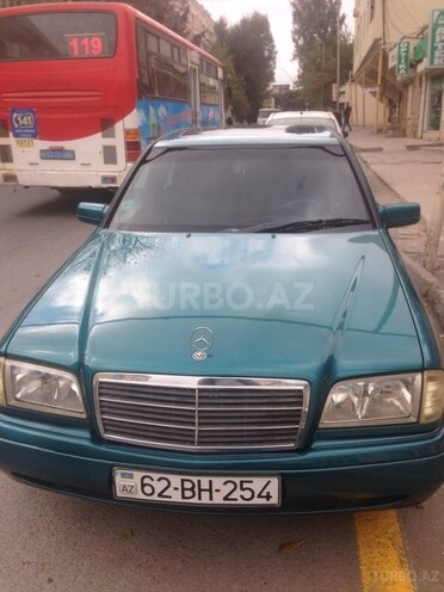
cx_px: 222
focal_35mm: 33
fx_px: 564
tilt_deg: -17.8
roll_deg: +1.5
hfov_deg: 42.9
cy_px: 296
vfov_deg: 55.4
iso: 50
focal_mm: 4.12
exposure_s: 1/423
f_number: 2.4
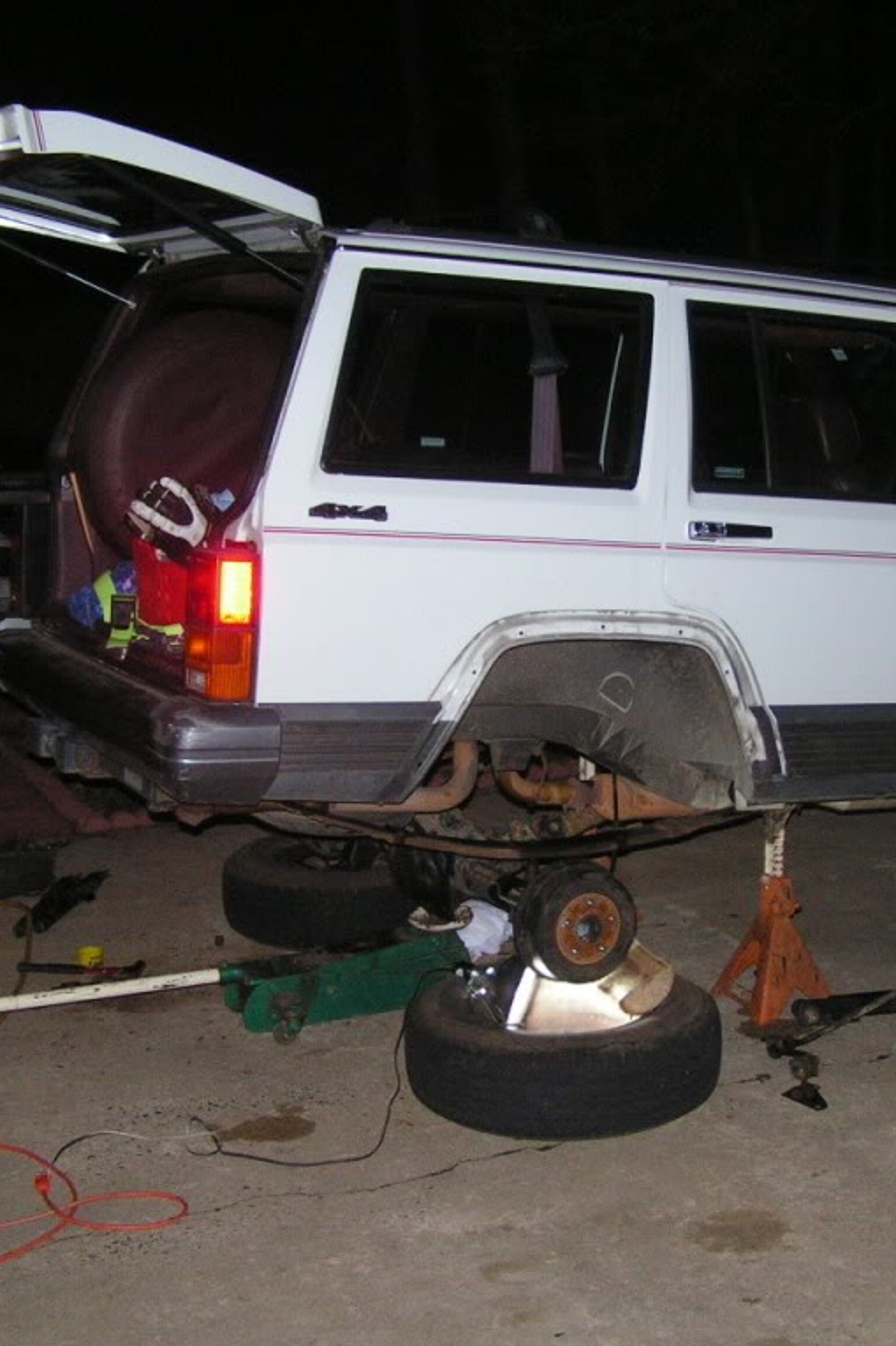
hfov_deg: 25.3
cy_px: 675
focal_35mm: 53
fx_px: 1979
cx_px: 625
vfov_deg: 37.5
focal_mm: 6.3
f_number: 2.8
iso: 200
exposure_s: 1/40
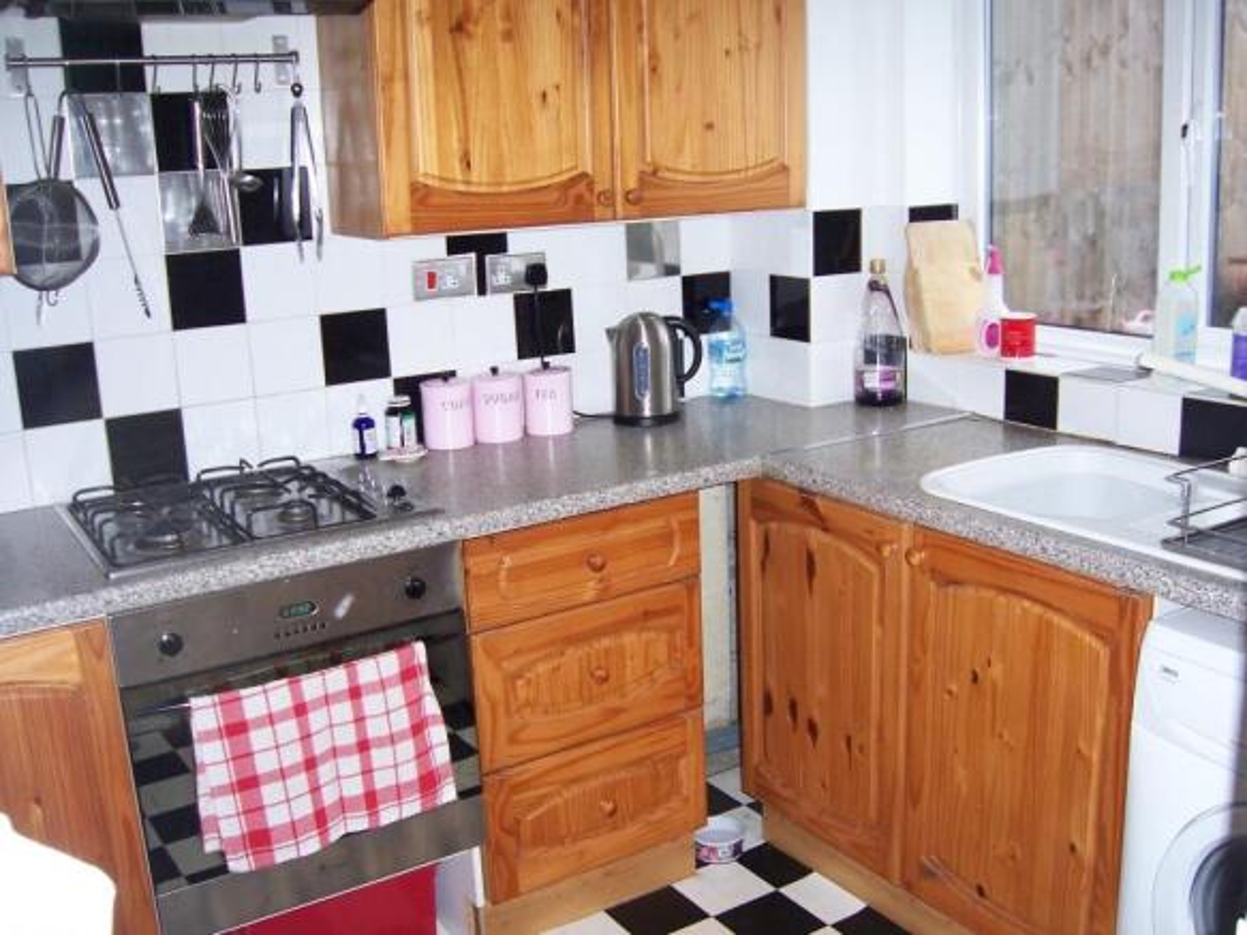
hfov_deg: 51.4
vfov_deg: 39.6
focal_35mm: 36
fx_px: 1297
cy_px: 468
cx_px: 624
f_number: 3
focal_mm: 6
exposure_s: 1/60
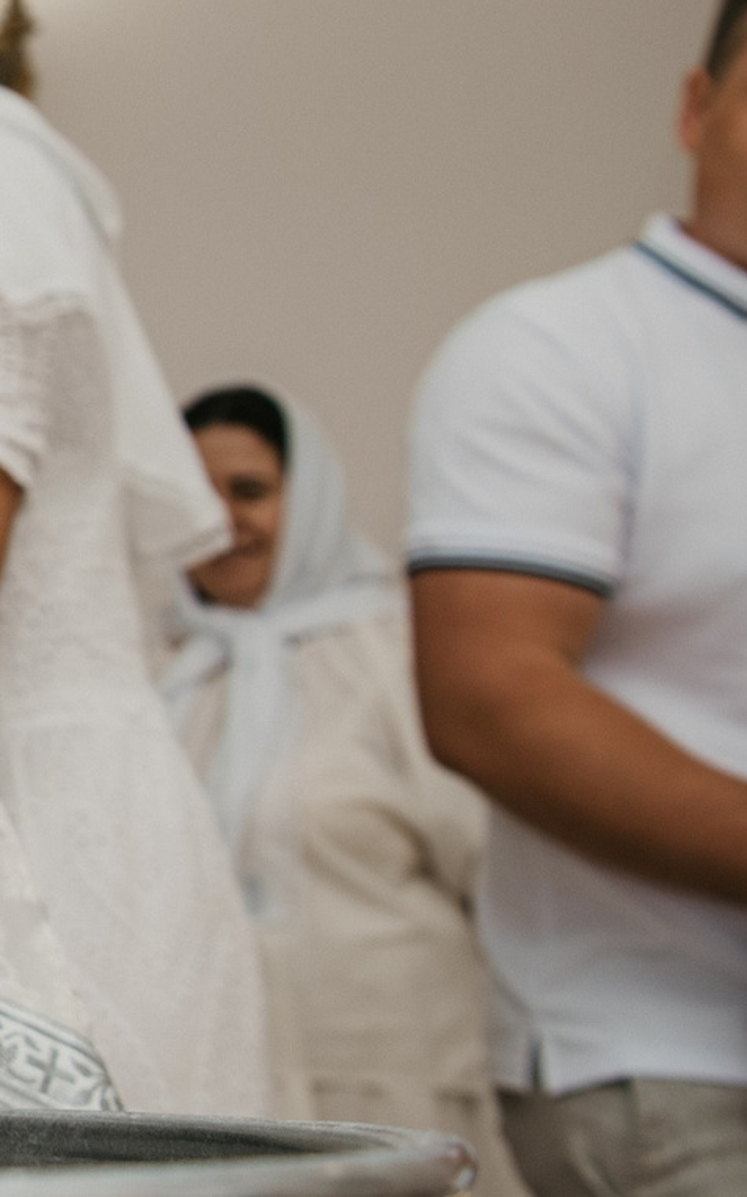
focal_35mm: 89
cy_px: 408
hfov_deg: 12.3
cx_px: -929
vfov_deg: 23.2
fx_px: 2900
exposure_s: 1/160
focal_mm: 26
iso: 125
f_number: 4
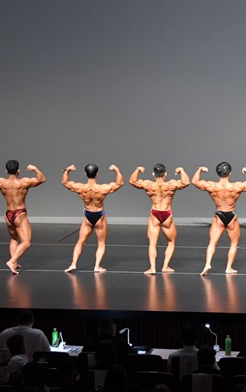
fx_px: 1929
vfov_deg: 11.6
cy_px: 196
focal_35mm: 180
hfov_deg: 7.3
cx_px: 161
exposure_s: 1/400
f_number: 5.6
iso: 6400
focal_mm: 78
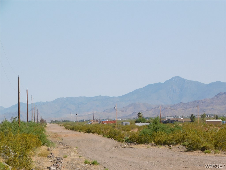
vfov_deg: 7.4
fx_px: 1319
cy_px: 85
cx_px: 113
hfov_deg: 9.8
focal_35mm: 202
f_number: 5.4
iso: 125
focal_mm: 35.9
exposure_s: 1/640
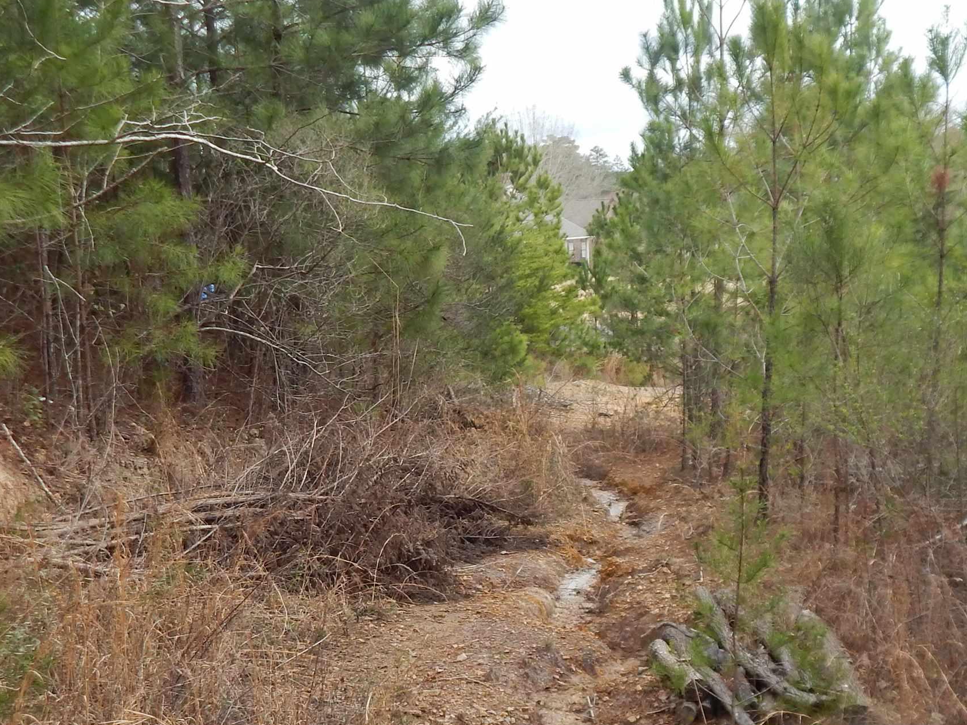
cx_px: 556
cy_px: 522
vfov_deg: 35.3
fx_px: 1117
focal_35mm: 40
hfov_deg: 46.7
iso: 125
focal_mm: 4
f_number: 3
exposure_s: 1/320
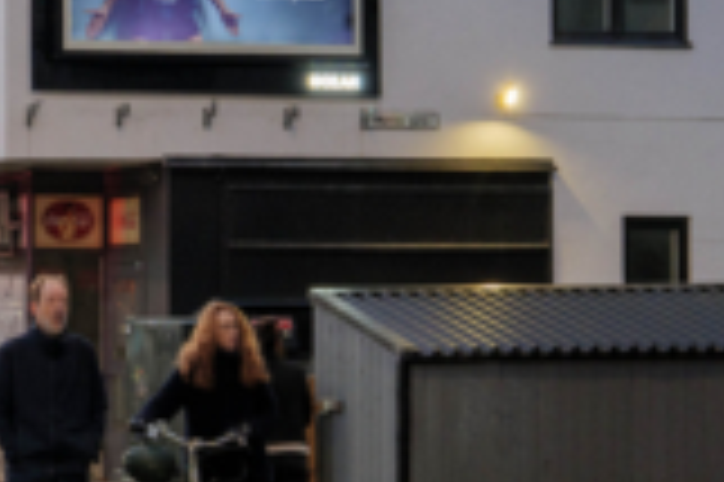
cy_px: 45
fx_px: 2290
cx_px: 18
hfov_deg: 17.6
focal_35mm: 114
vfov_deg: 11.9
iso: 800
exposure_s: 1/25
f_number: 5
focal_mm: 34
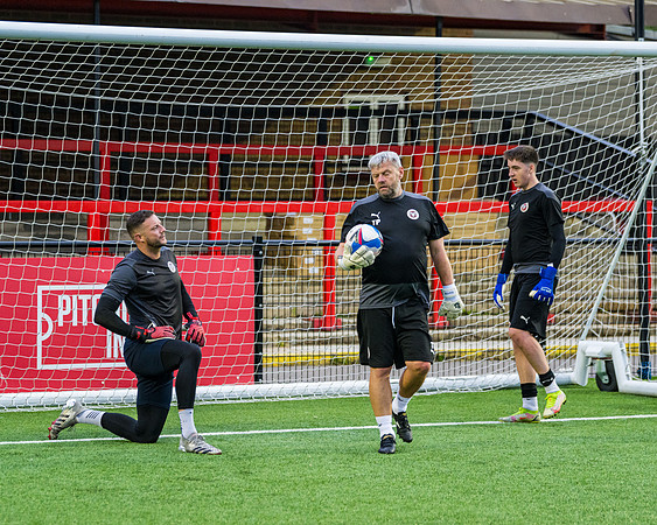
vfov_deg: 10.2
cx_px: 328
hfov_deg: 12.7
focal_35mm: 152
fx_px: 2955
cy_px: 280
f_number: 2.8
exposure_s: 1/500
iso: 1600
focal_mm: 120
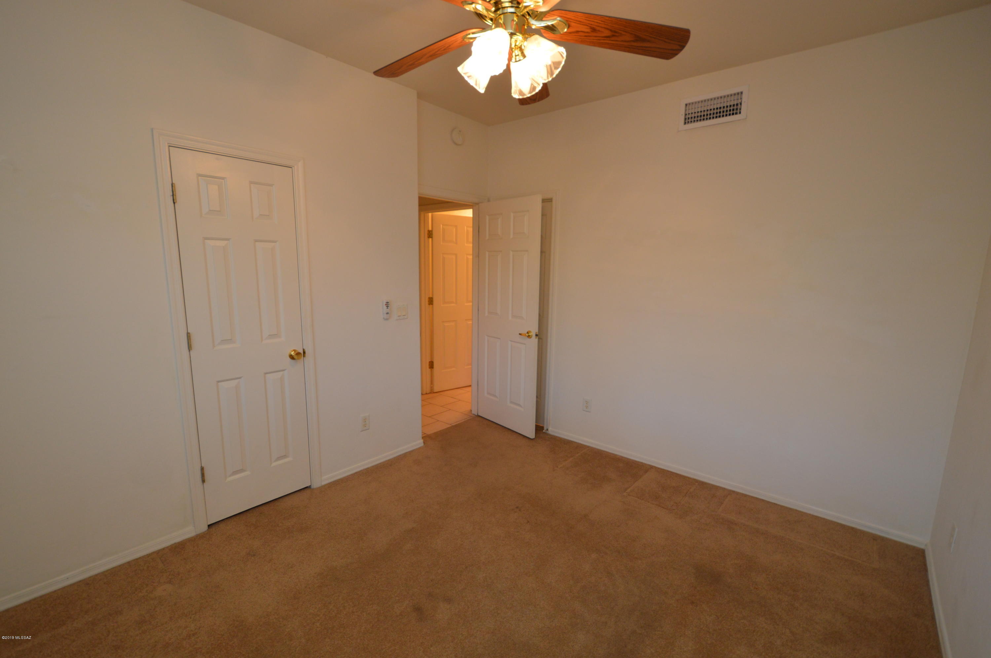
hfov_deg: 100.4
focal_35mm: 15
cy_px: 329
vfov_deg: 77.2
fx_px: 413
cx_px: 496
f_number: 4
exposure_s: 1/60
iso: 400
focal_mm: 10
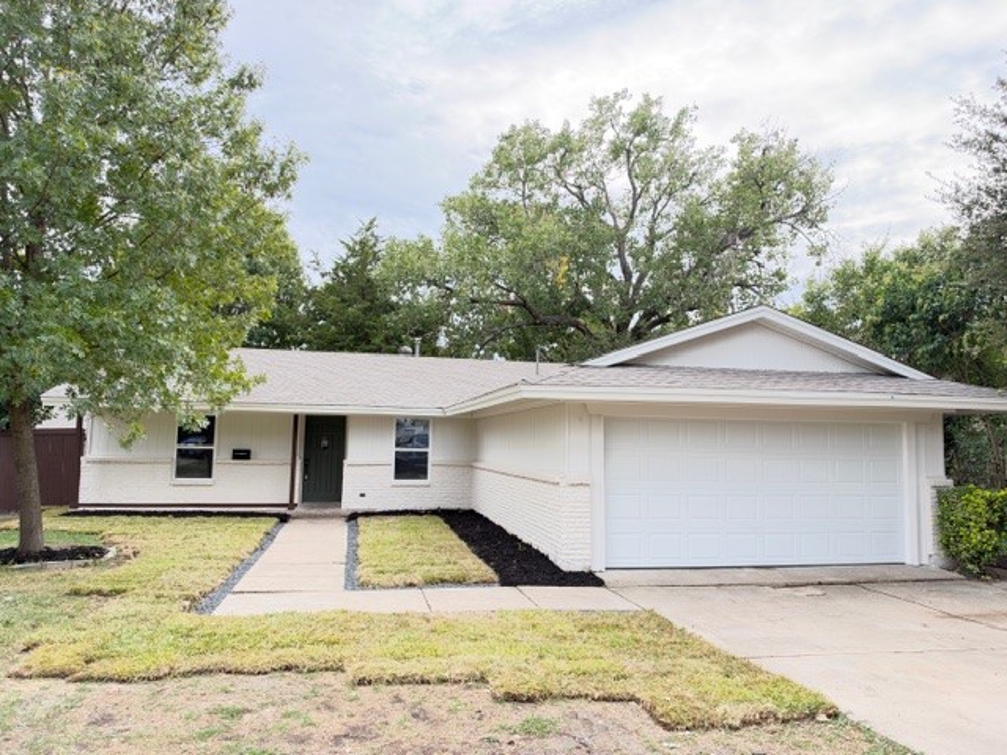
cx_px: 504
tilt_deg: +6.8
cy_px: 378
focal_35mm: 24
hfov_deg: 71.6
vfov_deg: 56.8
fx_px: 698
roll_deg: -0.7
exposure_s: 1/469
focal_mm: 6.93
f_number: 1.8
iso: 100
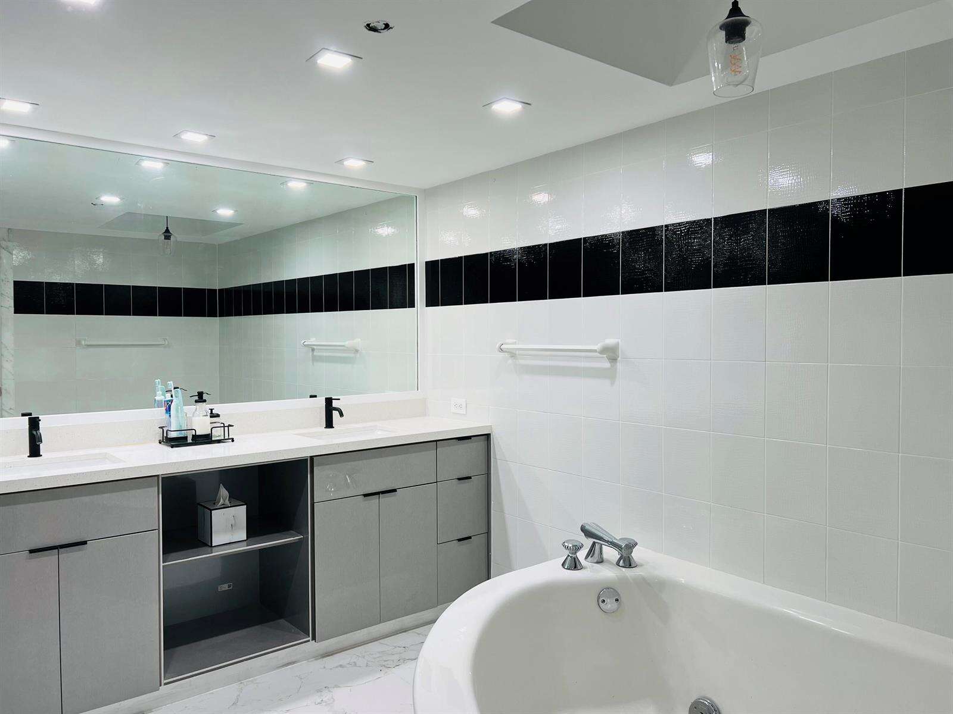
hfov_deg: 67.3
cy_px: 357
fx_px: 716
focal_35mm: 26
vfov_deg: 53.1
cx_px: 476
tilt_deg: -1.7
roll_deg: -0.5
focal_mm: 5.7
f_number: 1.5
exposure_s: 1/120
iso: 50
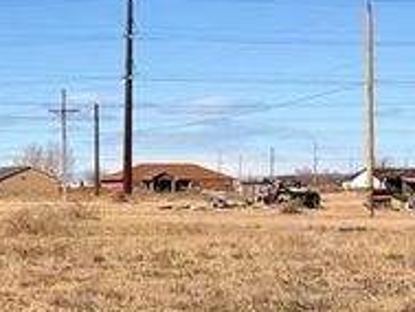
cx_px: -463
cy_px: 233
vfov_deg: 11.4
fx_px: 1560
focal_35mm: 130
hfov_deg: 12.8
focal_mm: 6.76
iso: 80
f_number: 1.78
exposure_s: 1/7353
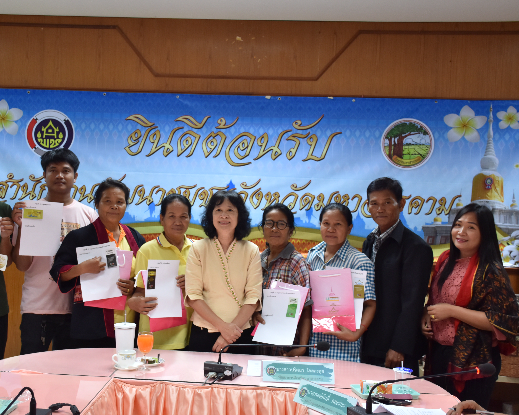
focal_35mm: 44
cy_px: 208
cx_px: 222
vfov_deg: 34.2
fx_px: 676
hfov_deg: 41.9
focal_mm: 26
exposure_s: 1/50
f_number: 4.5
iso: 400
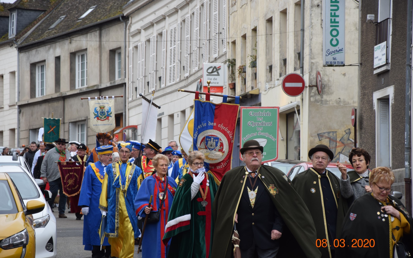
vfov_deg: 8.1
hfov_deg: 13.0
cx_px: 206
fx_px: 1818
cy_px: 126
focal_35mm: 162
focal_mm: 105
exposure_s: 1/250
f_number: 5.6
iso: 500
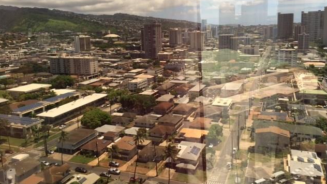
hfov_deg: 61.0
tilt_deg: -6.8
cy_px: 67
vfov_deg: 36.4
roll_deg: +0.7
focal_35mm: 32
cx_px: 164
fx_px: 277
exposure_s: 1/329
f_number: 2.2
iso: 32
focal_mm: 4.15
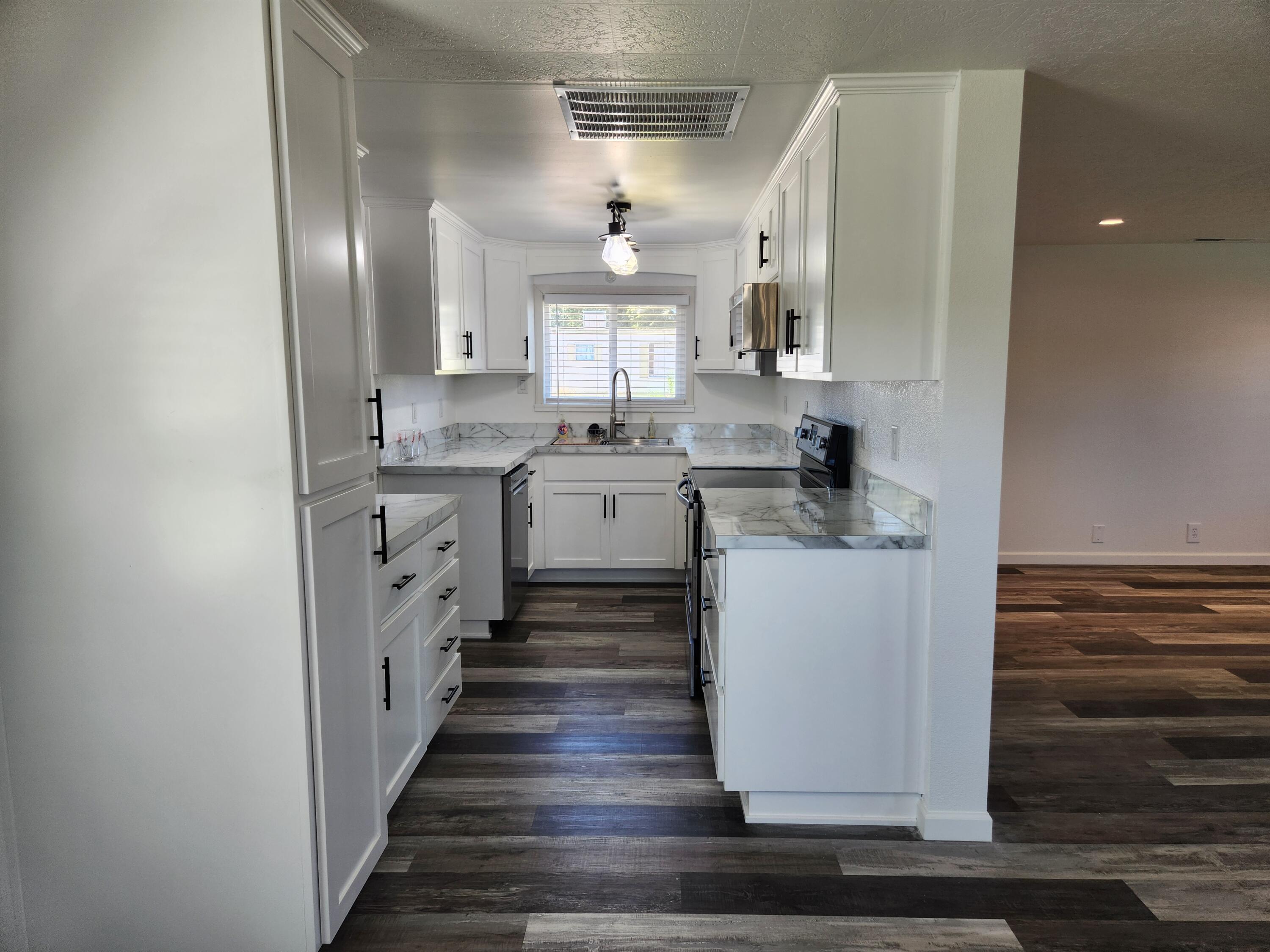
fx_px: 844
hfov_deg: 73.9
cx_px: 635
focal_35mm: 23
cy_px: 476
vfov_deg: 58.9
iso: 80
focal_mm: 5.4
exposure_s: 1/120
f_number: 1.8
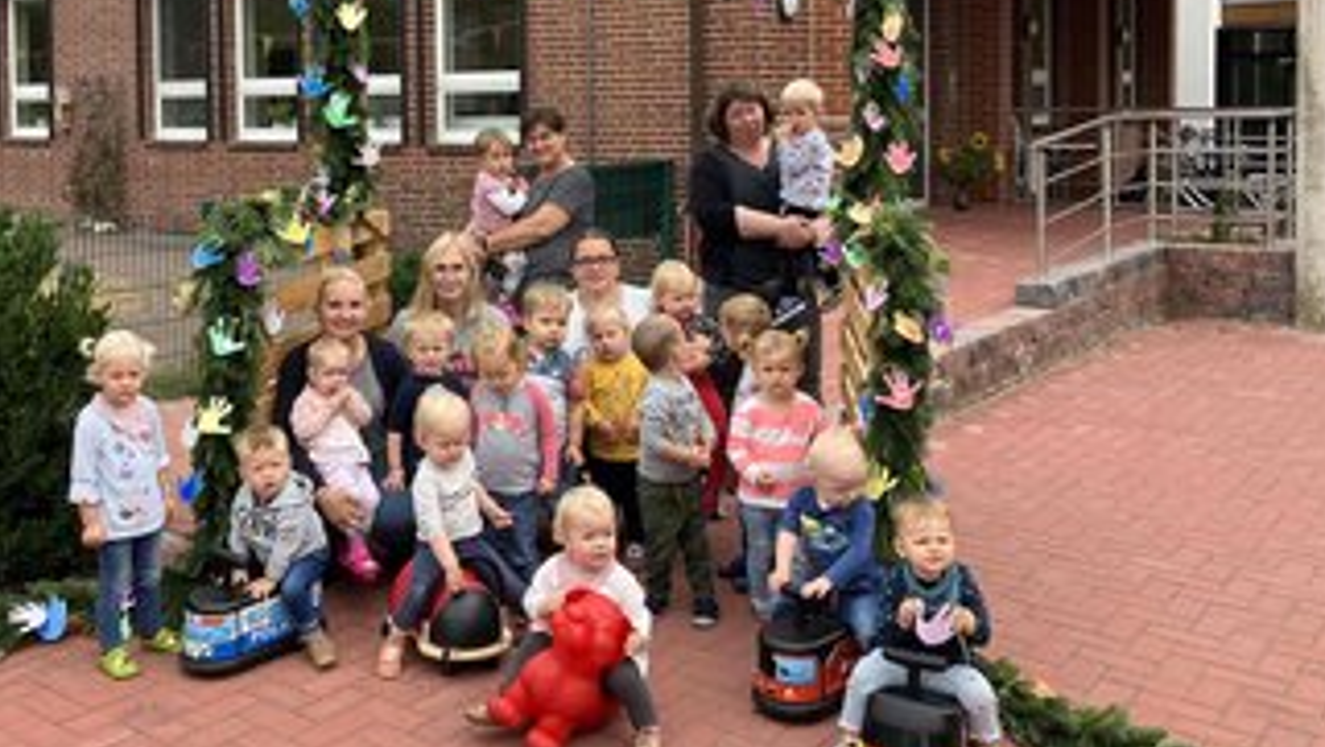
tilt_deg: -3.5
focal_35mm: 38
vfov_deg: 30.5
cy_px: 157
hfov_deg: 52.3
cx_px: 520
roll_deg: +1.1
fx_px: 1336
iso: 32
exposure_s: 1/401
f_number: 1.8
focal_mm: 3.99
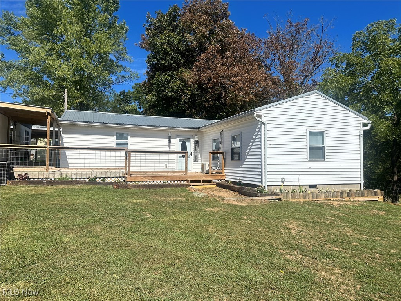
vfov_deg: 56.8
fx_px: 278
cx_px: 200
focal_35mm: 24
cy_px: 150
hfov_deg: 71.6
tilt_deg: +3.2
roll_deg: -0.3
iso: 80
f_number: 1.78
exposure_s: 1/8197
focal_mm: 6.86
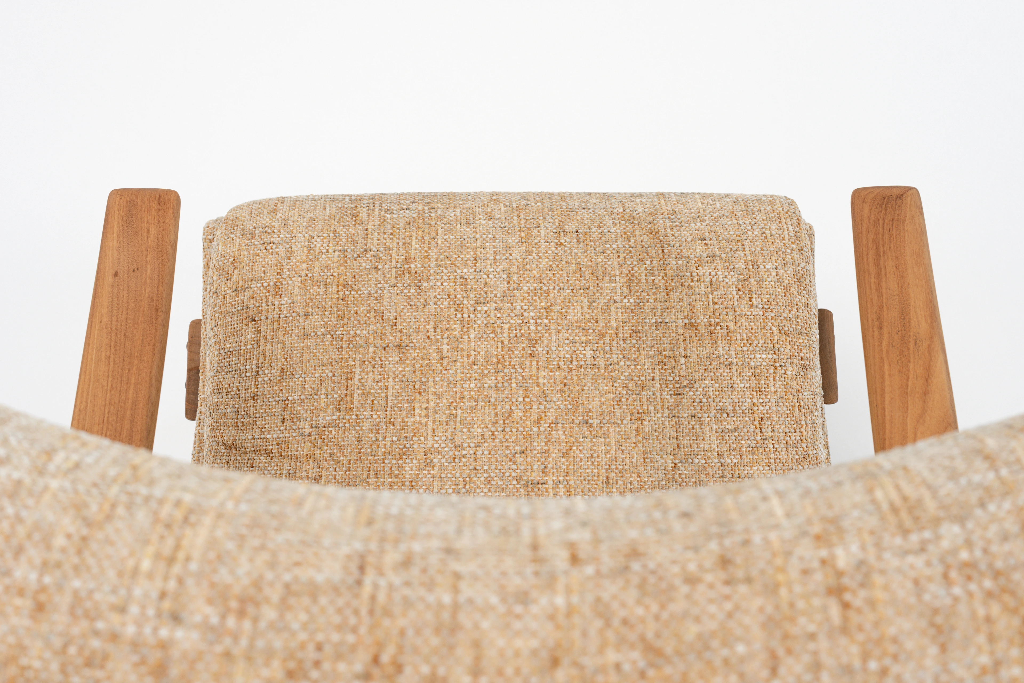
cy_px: 342
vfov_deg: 27.0
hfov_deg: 39.6
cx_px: 512
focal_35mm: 50
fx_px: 1422
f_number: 8
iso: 250
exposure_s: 1/80
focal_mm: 50
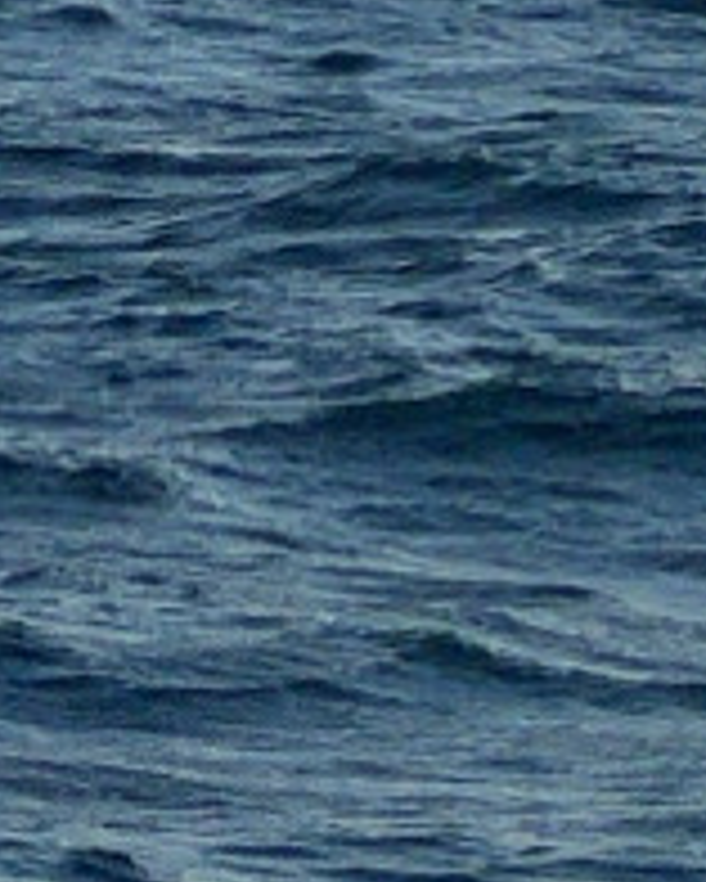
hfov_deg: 2.0
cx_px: 198
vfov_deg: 2.5
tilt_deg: +4.0
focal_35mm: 768
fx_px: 20044
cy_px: -1503
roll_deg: +0.7
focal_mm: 9
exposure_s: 1/483
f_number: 2.8
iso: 32
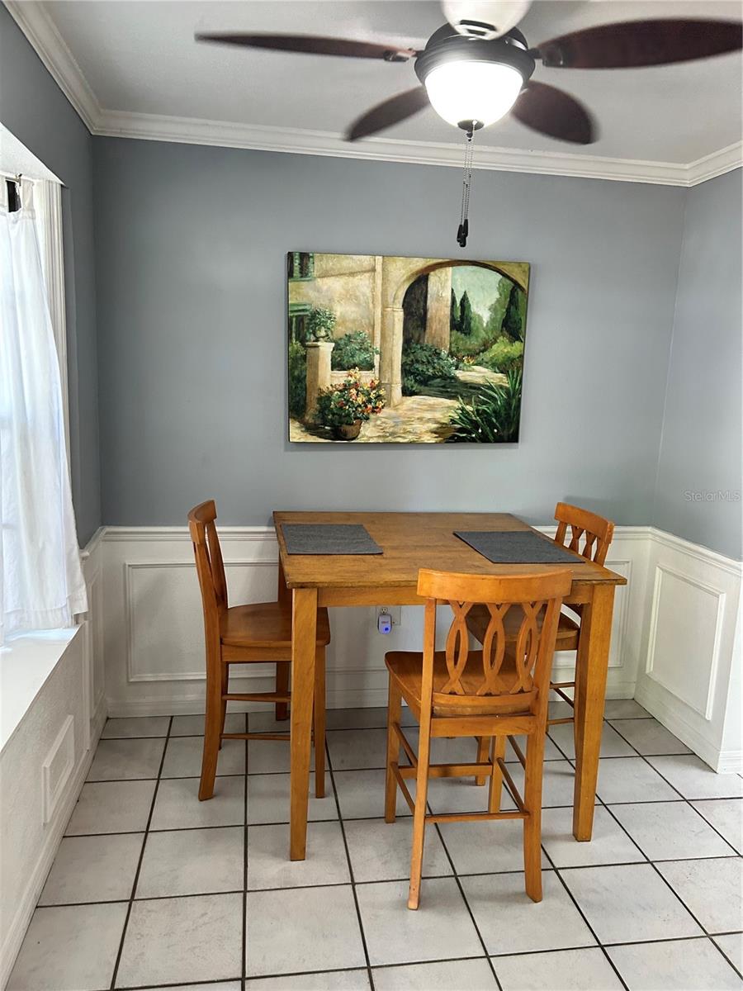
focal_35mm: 26
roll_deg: -2.1
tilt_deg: -9.1
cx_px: 372
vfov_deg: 67.3
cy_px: 496
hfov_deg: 53.1
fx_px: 744
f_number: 1.5
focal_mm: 5.7
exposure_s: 1/60
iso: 250
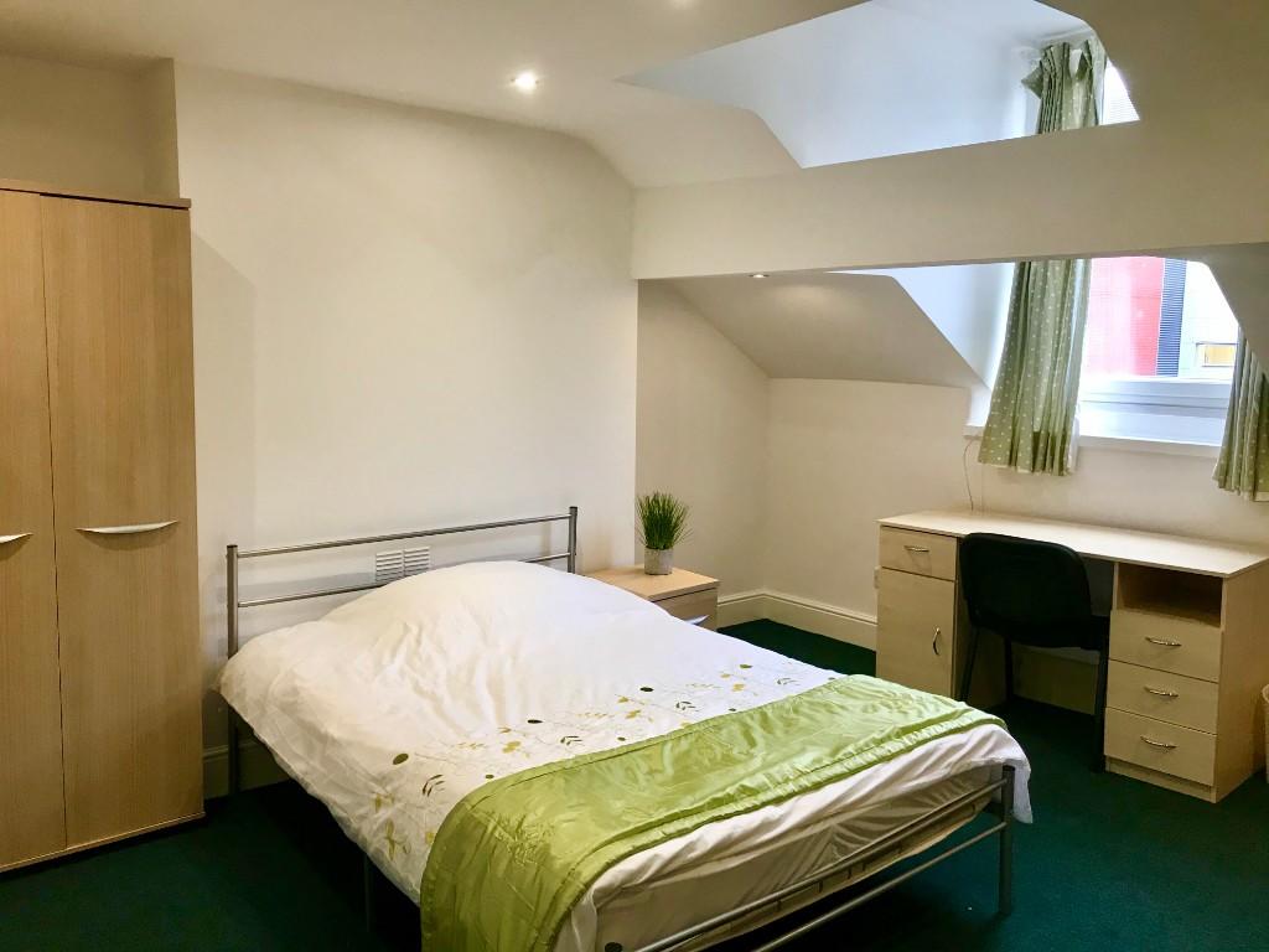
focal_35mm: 28
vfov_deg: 49.7
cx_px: 634
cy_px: 476
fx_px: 1026
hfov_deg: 63.4
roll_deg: -0.9
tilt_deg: -8.5
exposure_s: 1/20
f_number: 1.8
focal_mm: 3.99
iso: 32
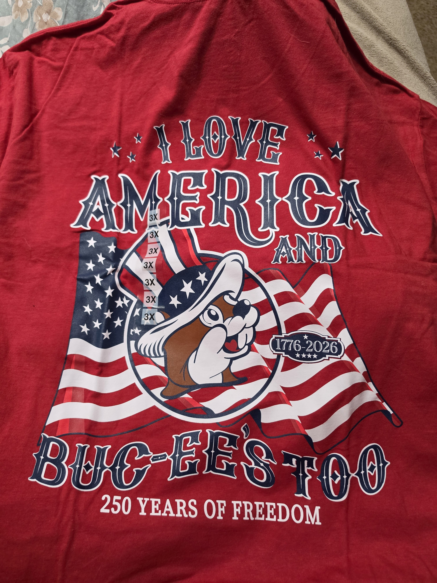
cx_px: 218
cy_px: 292
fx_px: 387
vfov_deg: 73.9
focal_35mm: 23
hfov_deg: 58.9
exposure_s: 1/120
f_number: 1.4
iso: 320
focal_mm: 6.5
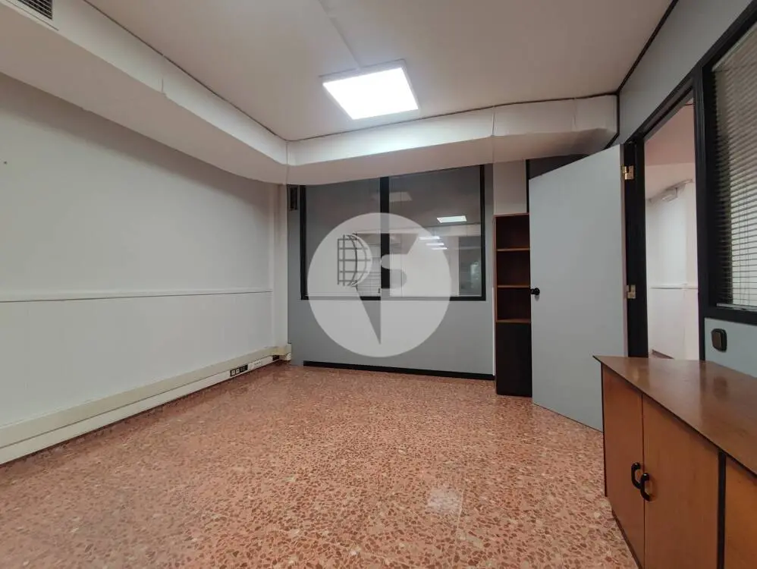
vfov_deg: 81.8
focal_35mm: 15
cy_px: 284
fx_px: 328
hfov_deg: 98.1
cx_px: 378
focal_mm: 1.65
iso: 54
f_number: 2.2
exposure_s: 1/50
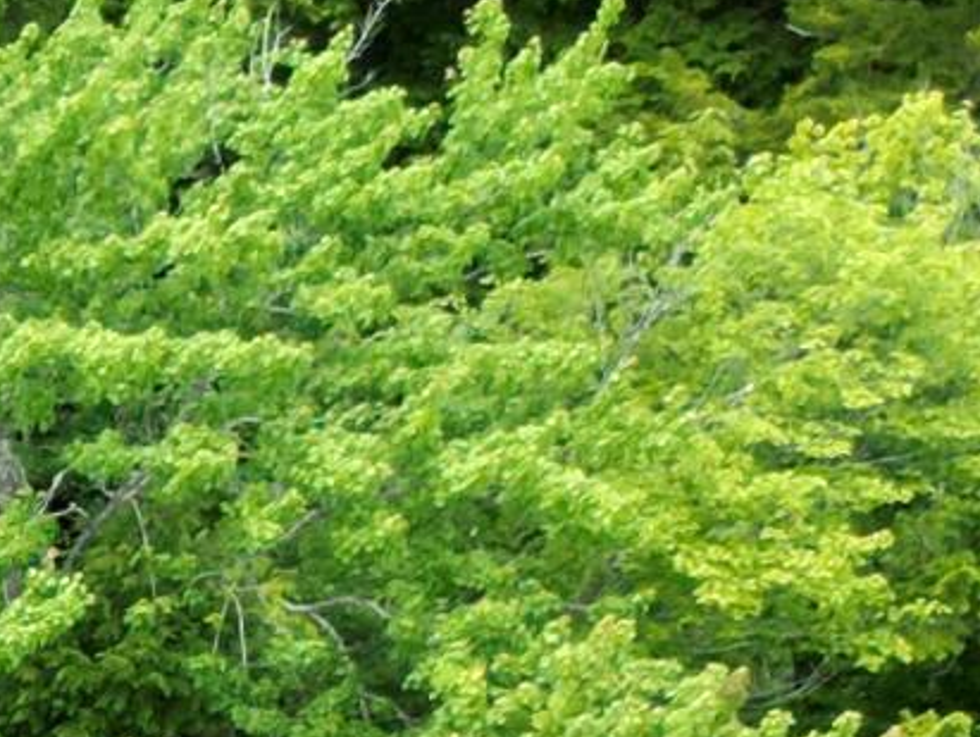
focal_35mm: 175
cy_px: 2020
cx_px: -2003
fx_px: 4959
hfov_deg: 9.0
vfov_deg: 7.7
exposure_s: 1/800
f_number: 1.7
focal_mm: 6.72
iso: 120
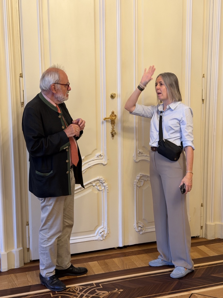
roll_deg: +0.6
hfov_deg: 30.3
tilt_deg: -8.1
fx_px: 412
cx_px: 112
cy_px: 149
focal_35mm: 48
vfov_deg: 39.7
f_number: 1.78
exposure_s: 1/50
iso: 160
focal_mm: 6.76
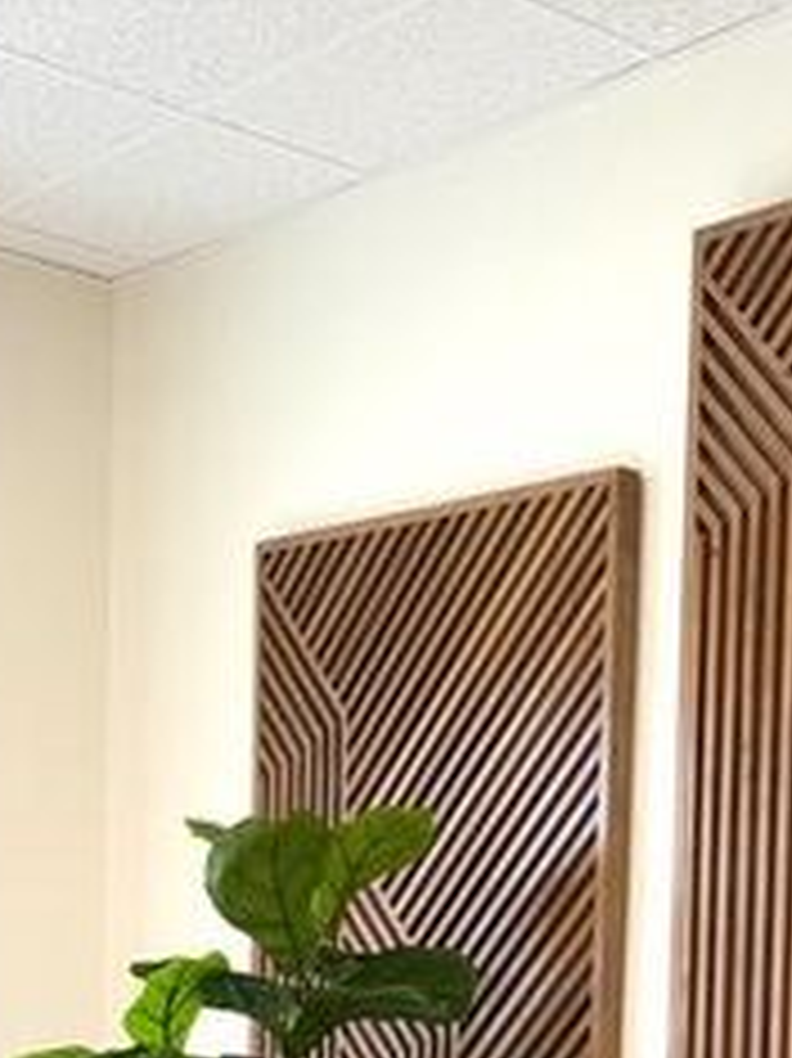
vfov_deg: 26.6
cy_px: 1123
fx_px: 2076
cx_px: 626
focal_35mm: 68
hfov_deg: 21.4
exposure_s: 1/120
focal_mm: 6.76
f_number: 1.78
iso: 64
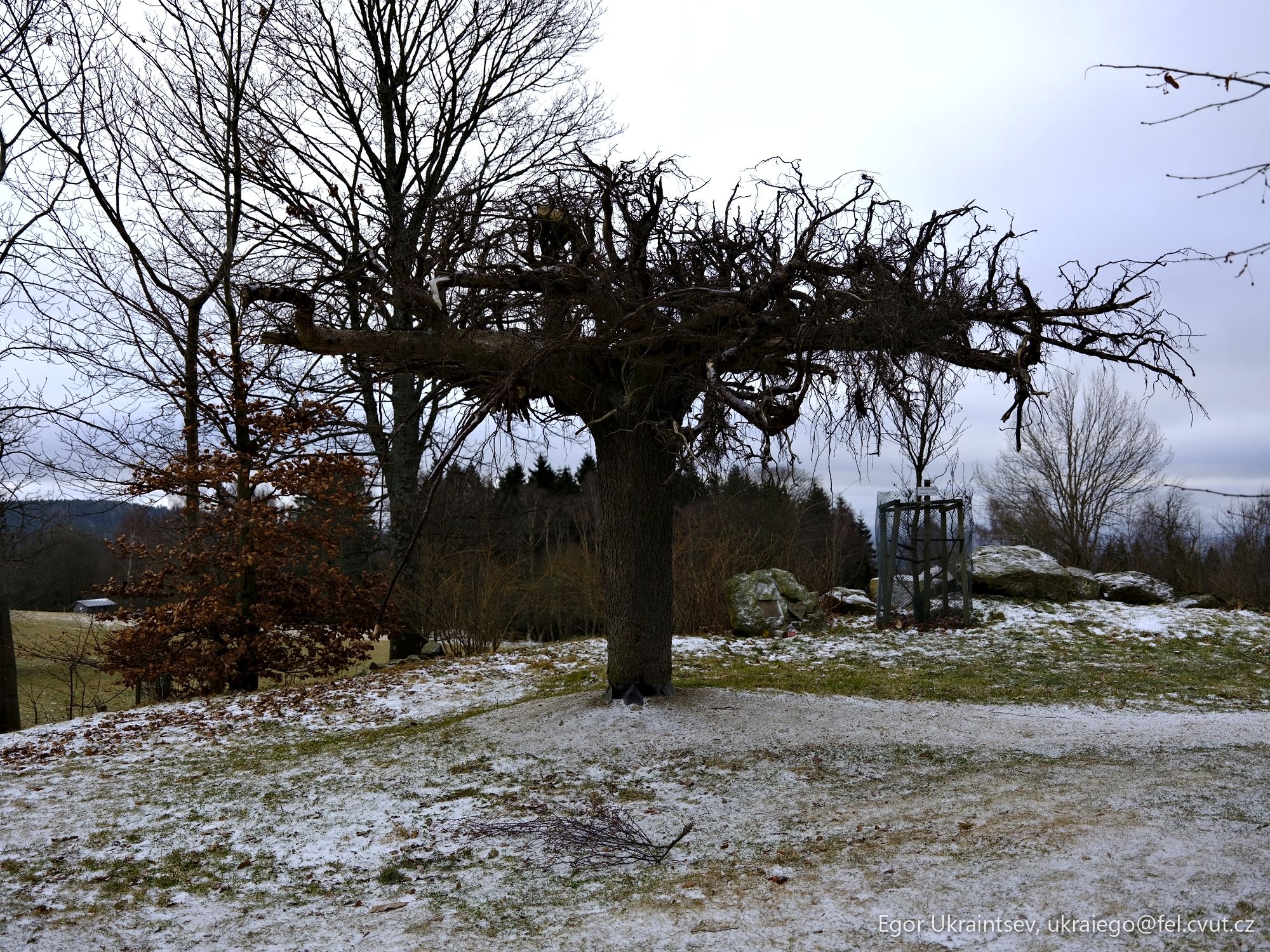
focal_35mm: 31
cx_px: 635
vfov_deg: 45.4
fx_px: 1137
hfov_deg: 58.4
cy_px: 476
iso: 100
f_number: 5
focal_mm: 38.9
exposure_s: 1/40
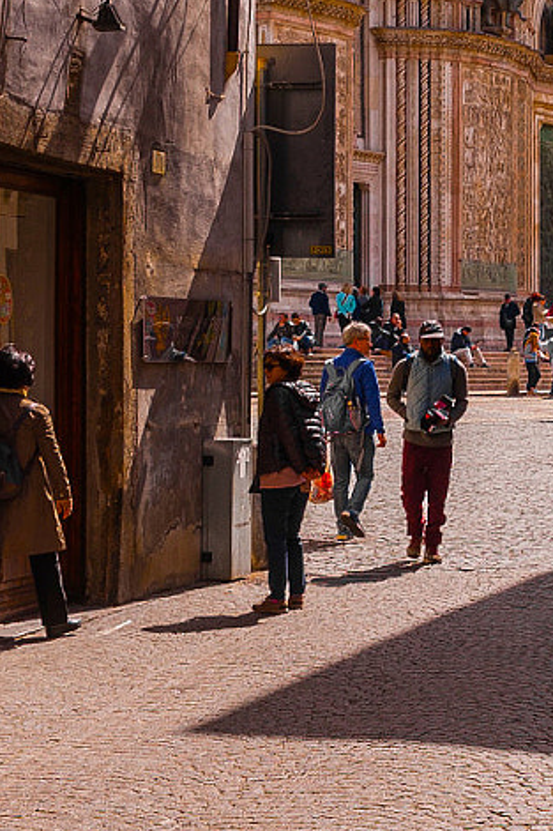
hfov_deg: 12.3
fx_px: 2513
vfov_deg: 18.0
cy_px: -106
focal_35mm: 109
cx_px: 655
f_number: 10
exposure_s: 1/200
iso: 200
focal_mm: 32
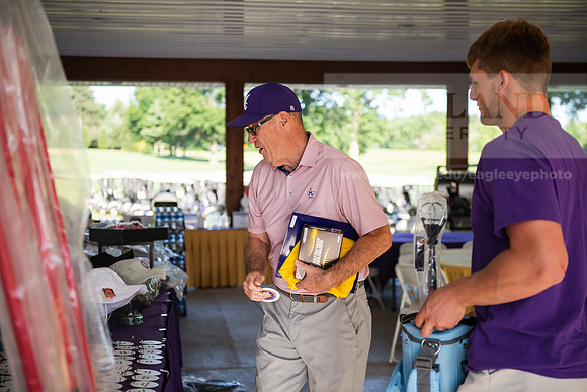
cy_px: 196
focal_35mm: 56
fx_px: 913
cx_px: 294
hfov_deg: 35.6
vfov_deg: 24.2
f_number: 3.2
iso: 125
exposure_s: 1/250
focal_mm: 56
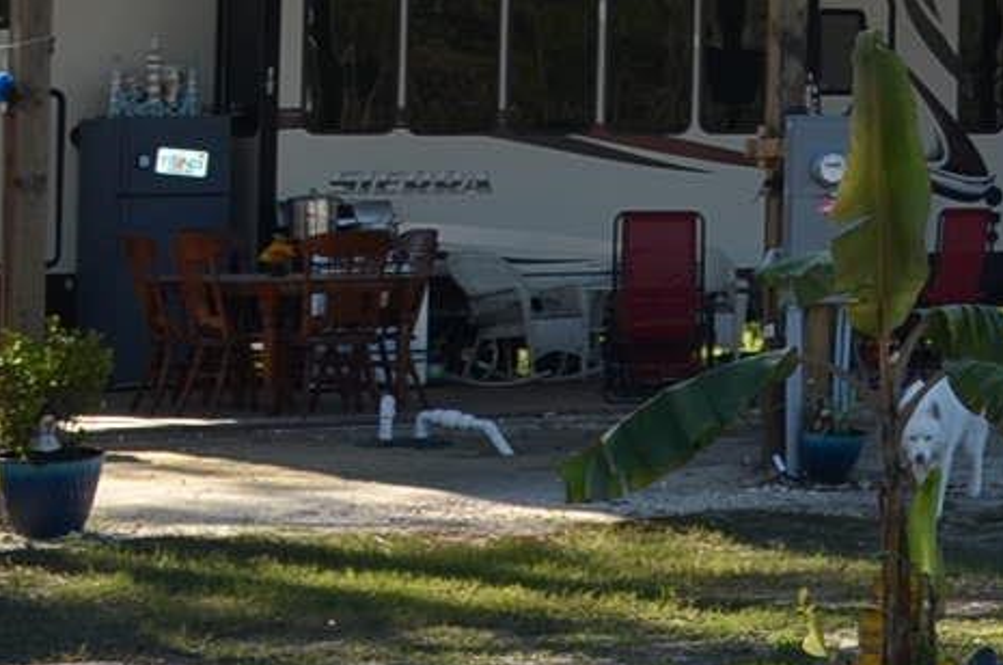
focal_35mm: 143
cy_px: -313
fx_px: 3976
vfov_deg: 9.3
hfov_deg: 12.3
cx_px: 2135
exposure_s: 1/200
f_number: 6.3
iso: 100
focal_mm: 18
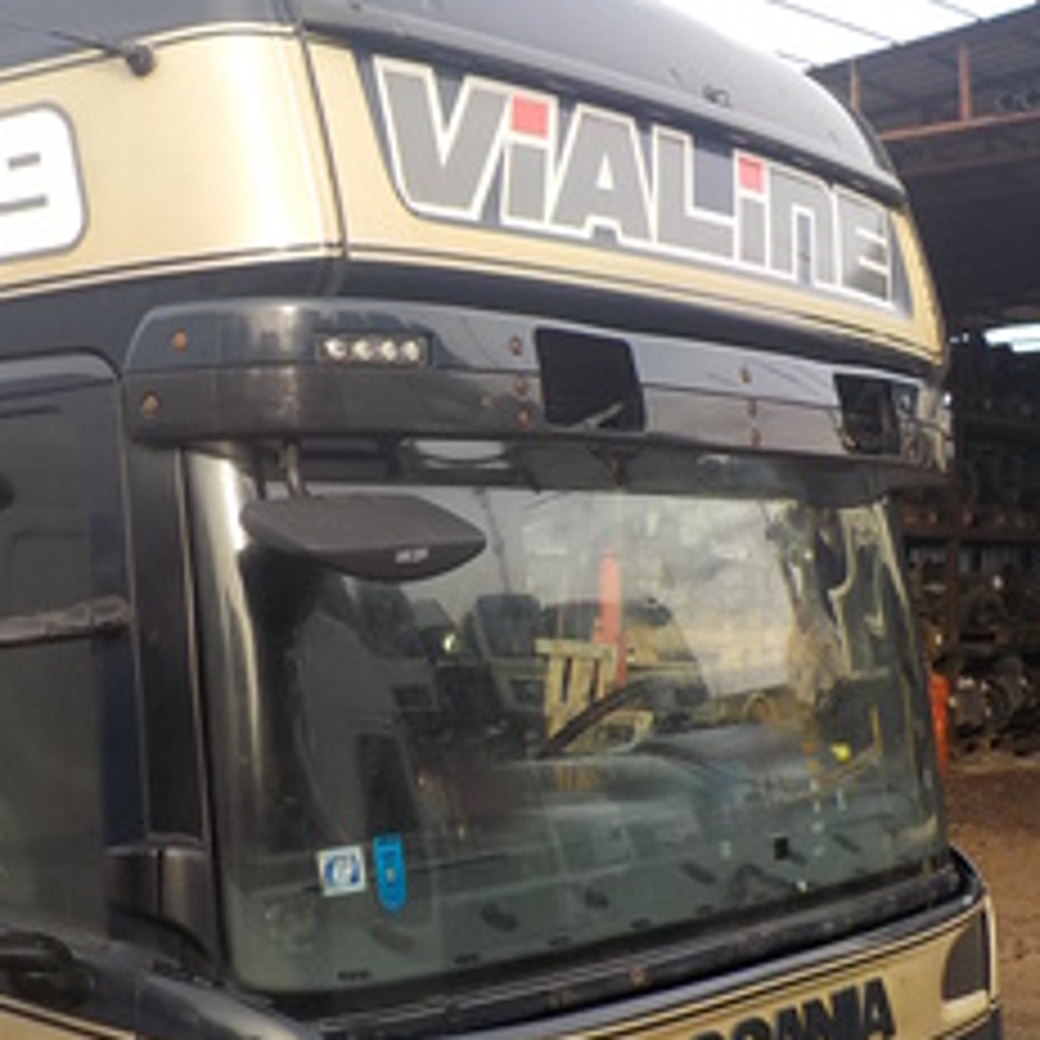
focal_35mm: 55
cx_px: 252
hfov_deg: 30.5
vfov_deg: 30.9
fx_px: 1869
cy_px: 671
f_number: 3.3
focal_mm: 4.1
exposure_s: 1/250
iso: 125
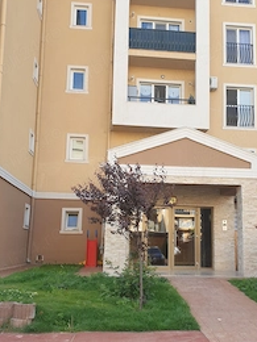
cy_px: 180
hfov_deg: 35.8
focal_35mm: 40
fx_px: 396
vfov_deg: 46.8
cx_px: 158
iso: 50
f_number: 2.4
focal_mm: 4.3
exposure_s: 1/281
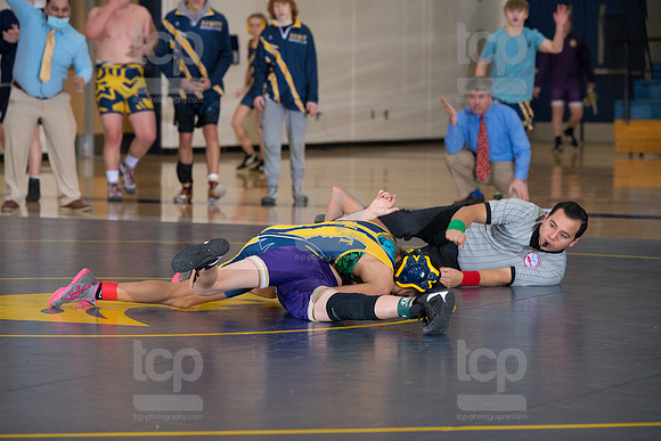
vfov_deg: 8.1
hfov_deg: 12.1
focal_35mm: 170
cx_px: 330
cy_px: 220
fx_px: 3122
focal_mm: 170
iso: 1250
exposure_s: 1/250
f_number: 5.6
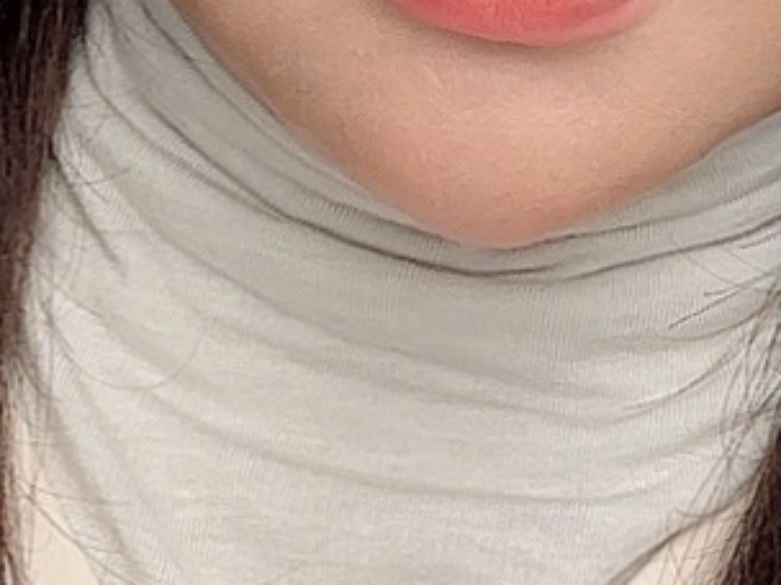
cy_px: 51
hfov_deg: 12.7
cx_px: 519
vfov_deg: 9.5
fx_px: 3497
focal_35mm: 155
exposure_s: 1/204
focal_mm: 2.69
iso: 25
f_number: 1.9
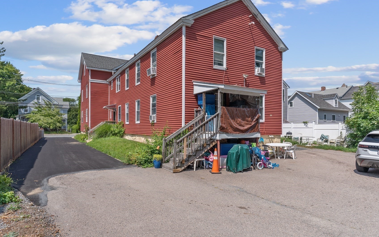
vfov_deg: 57.1
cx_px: 179
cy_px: 132
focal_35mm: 21
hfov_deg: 82.2
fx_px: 217
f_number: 7.1
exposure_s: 1/80
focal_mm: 17
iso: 320
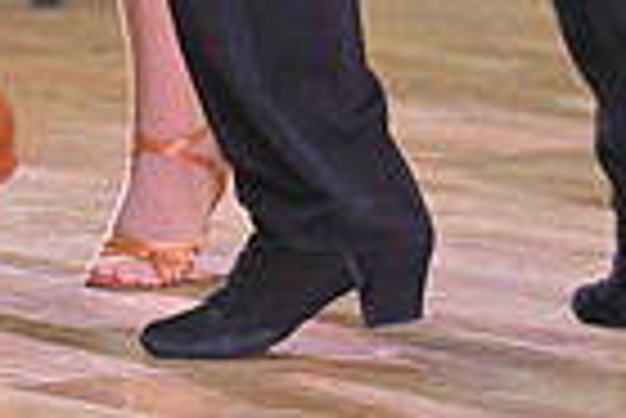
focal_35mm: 835
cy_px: -530
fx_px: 14535
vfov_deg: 1.6
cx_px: -52
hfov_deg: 2.5
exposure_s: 1/320
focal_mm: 200
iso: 3200
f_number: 4
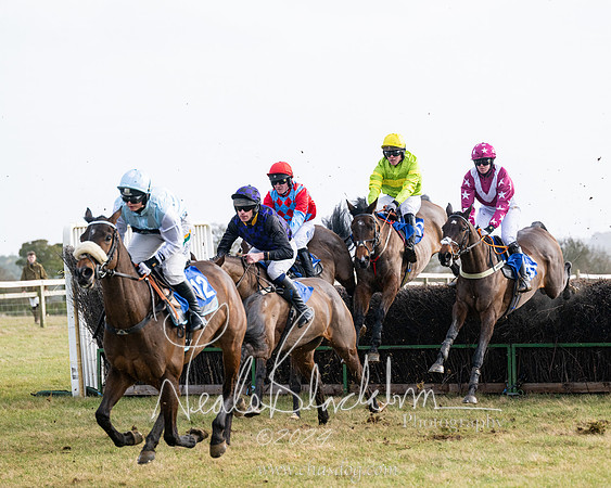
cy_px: 243
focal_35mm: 180
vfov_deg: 8.6
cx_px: 362
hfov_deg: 10.7
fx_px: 3261
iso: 400
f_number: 5
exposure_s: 1/2000
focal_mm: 155
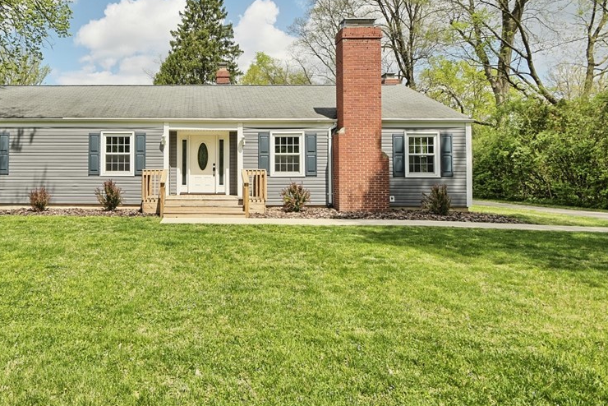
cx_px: 198
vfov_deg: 56.9
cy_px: 164
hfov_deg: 75.9
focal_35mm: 22
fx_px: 372
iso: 100
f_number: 8
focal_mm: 10
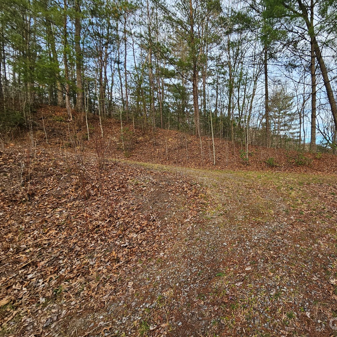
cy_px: 165
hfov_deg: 83.5
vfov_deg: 87.4
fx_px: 176
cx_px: 233
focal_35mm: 16
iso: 50
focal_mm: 2.2
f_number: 2.2
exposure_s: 1/237
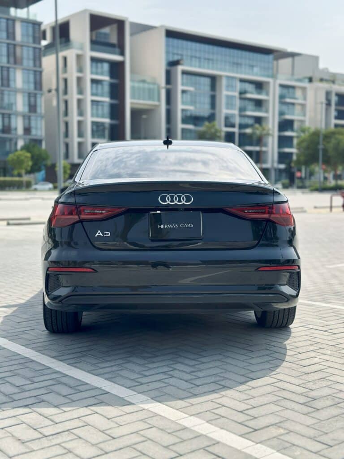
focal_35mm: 48
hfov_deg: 30.3
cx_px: 172
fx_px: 636
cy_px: 230
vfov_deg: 39.7
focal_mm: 6.86
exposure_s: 1/4566
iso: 100
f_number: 1.78
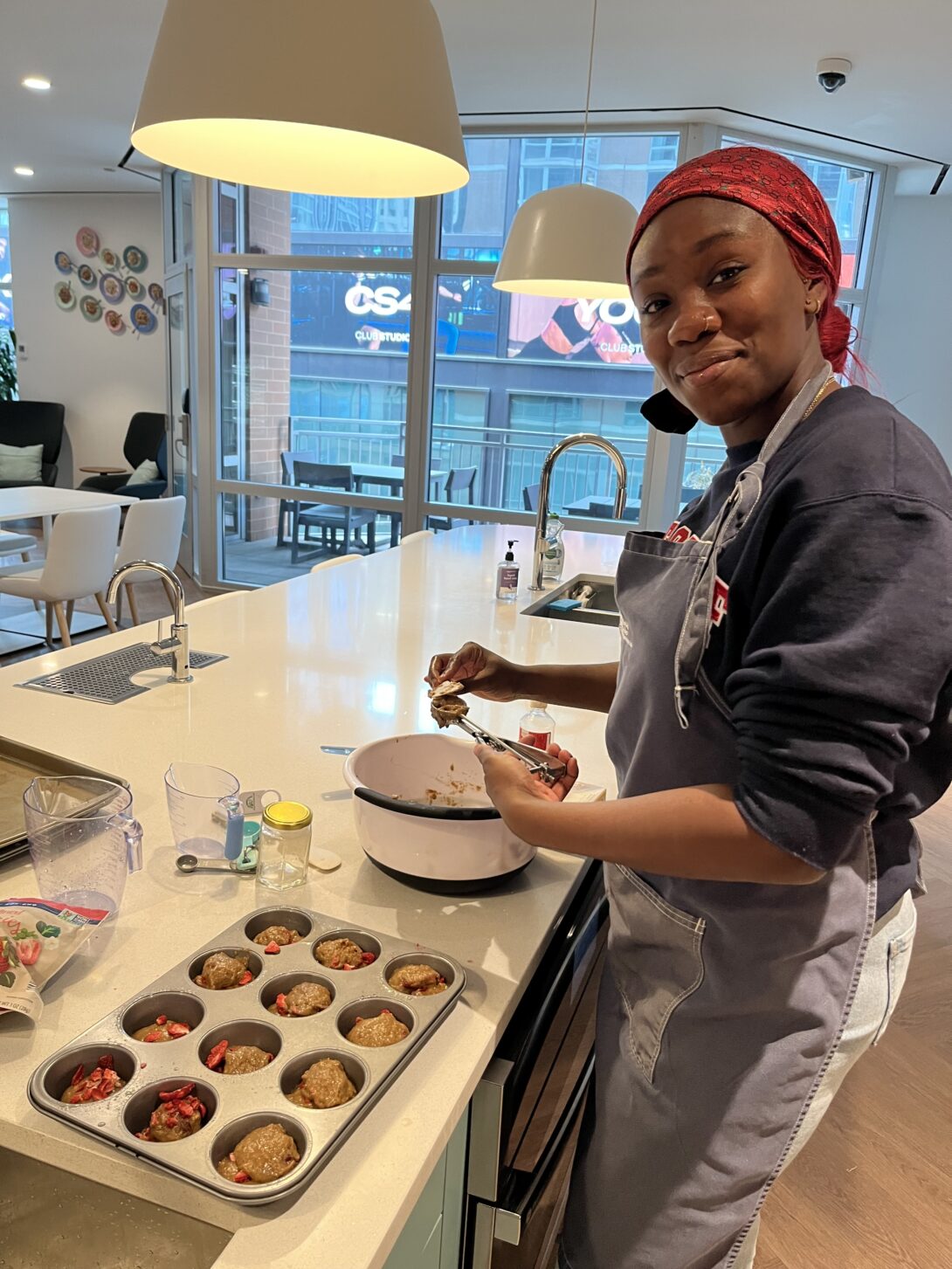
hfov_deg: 53.1
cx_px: 476
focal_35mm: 26
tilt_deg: -14.6
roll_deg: -3.3
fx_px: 953
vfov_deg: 67.3
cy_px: 634
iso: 160
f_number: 1.6
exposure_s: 1/60
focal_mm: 5.1
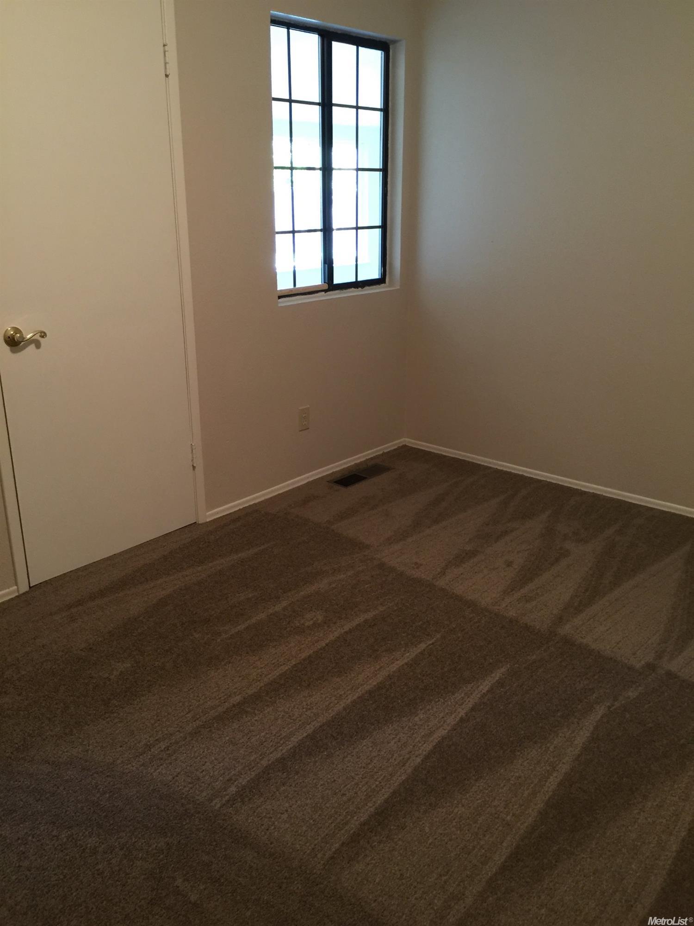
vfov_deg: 61.7
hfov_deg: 48.2
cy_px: 463
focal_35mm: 29
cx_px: 347
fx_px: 775
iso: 100
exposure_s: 1/15
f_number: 2.2
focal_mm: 4.15
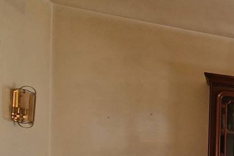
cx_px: 385
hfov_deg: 24.9
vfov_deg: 24.3
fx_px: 325
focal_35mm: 50
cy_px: 190
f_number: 2.2
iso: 100
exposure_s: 1/50
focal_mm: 2.2
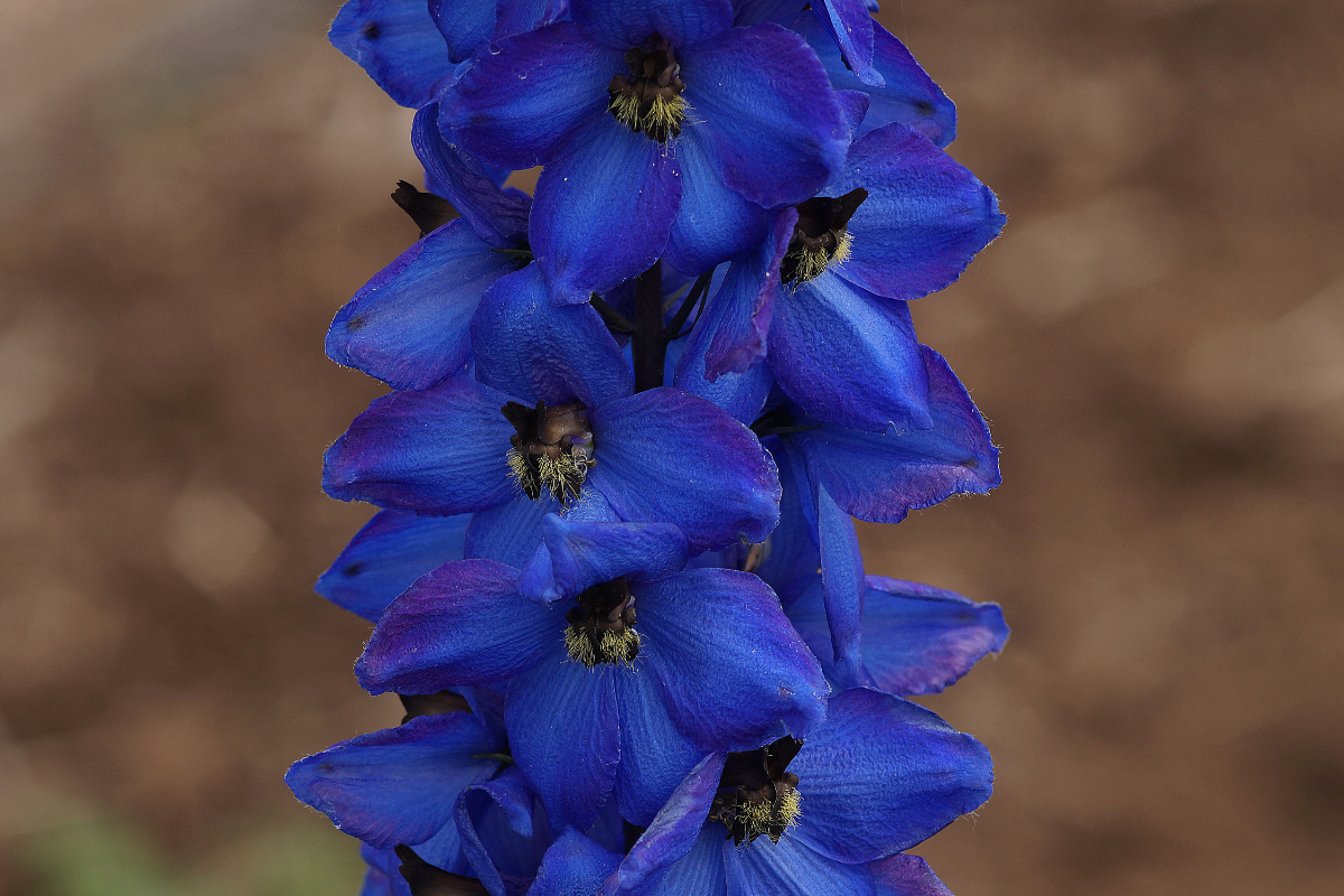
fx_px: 5600
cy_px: 448
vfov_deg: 9.1
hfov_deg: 13.7
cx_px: 672
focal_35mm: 150
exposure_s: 1/160
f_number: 6.3
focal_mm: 100
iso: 100
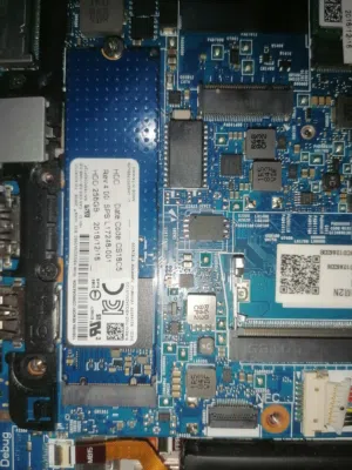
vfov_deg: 65.3
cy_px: 235
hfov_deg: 51.4
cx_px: 176
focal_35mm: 27
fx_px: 366
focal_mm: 5.3
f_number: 1.8
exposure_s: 1/120
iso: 160
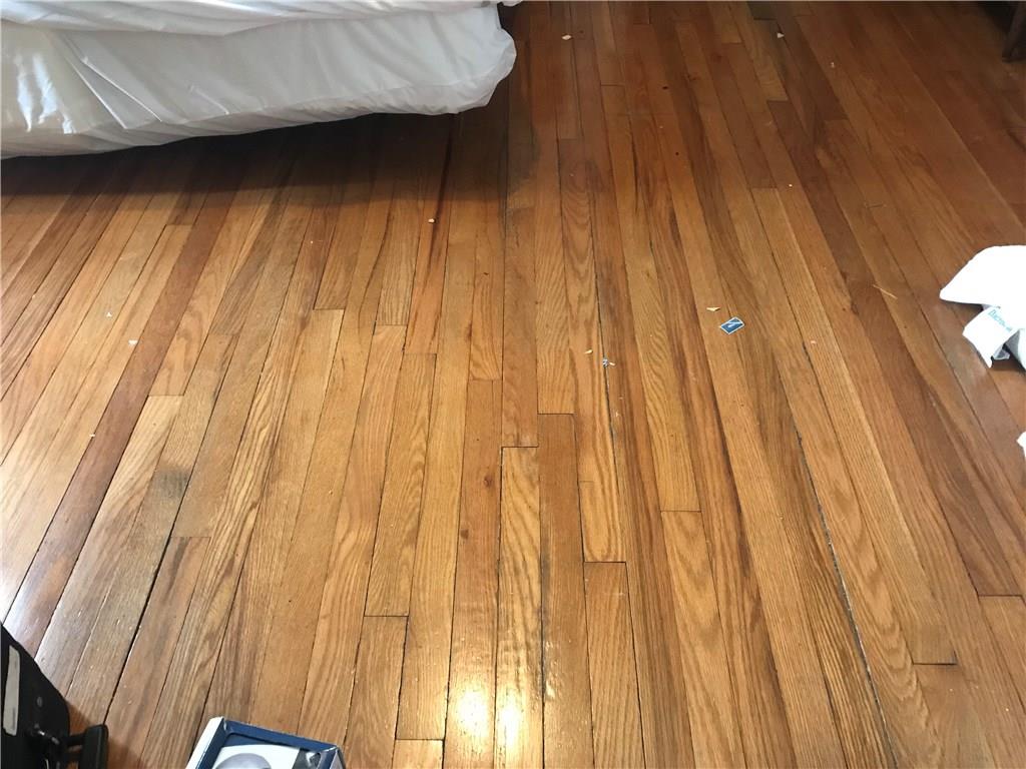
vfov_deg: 49.7
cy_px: 384
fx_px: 830
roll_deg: -0.2
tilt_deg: -44.8
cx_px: 513
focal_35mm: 28
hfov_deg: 63.4
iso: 100
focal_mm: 3.99
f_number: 1.8
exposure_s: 1/6
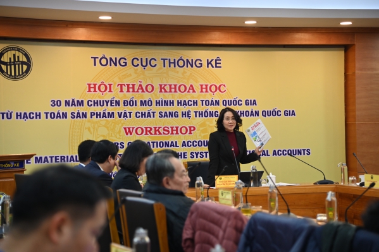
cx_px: 190
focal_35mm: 85
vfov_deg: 16.1
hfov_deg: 23.9
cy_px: 126
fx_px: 895
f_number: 4
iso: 1800
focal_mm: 85
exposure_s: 1/125
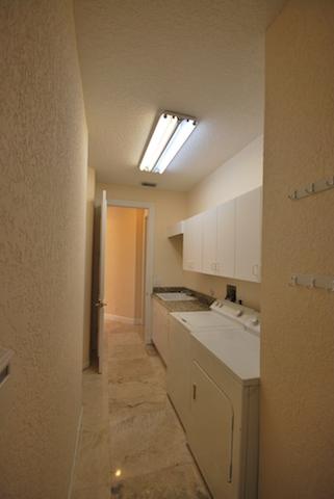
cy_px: 250
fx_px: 208
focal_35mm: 15
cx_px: 167
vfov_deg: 100.3
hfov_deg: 77.4
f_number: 4
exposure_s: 1/60
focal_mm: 10
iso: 200
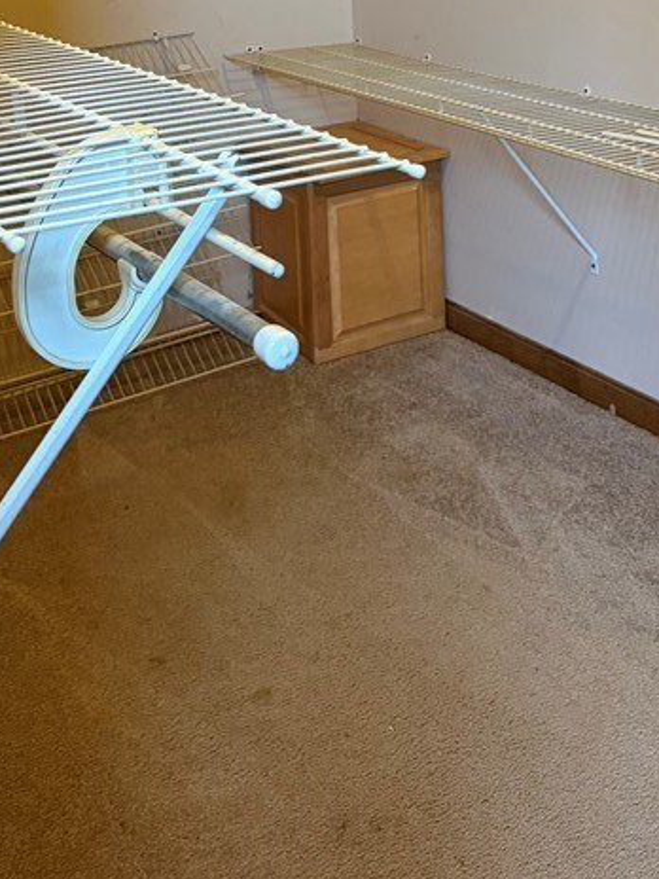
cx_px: 424
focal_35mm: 53
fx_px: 1345
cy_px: -80
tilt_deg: -4.5
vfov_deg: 32.1
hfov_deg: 27.4
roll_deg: +1.7
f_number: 1.78
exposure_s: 1/60
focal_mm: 6.76
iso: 500
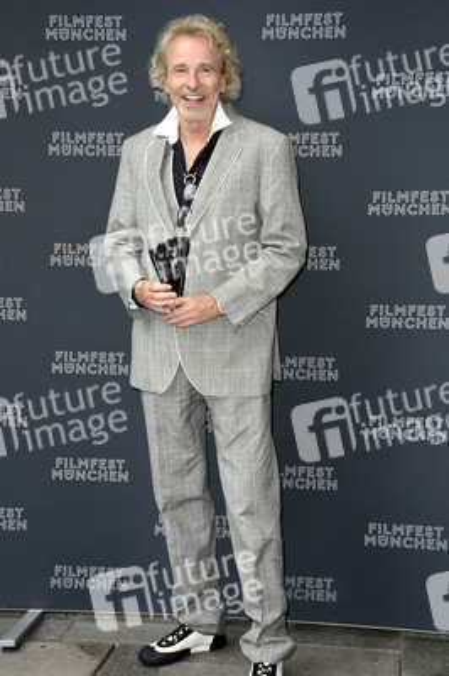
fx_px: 1265
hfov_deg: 20.1
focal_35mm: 68
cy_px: 338
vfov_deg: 29.9
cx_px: 224
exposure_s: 1/60
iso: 160
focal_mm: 45
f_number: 6.3
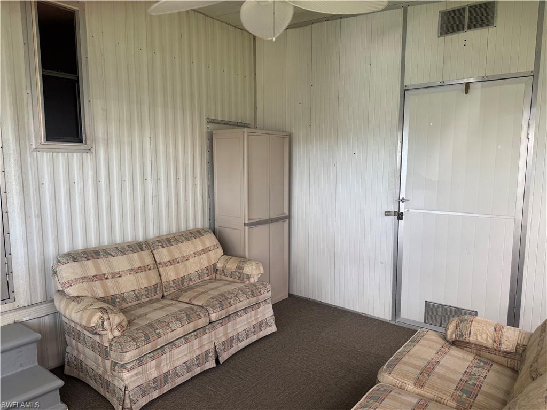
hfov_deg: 71.6
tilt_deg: -7.9
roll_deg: +0.2
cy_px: 205
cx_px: 274
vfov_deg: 56.8
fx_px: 379
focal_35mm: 24
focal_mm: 6.76
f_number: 1.78
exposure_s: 1/121
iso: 80
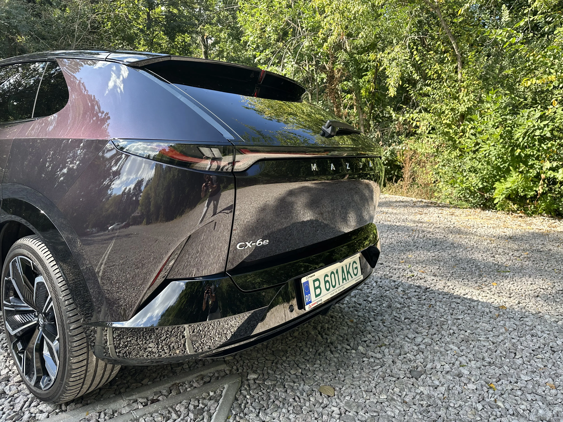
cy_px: 211
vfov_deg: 56.8
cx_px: 282
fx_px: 390
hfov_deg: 71.6
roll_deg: -2.5
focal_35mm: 24
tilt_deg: -9.4
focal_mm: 6.86
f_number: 1.78
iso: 80
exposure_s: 1/654
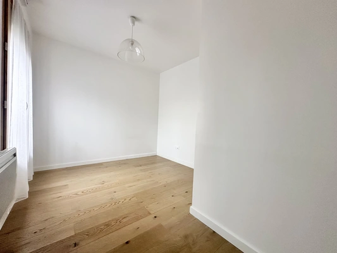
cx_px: 168
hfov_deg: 102.1
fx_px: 136
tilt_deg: -1.0
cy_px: 126
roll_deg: -2.7
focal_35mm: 14
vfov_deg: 85.7
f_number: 2.2
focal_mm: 2.22
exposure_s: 1/99
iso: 160
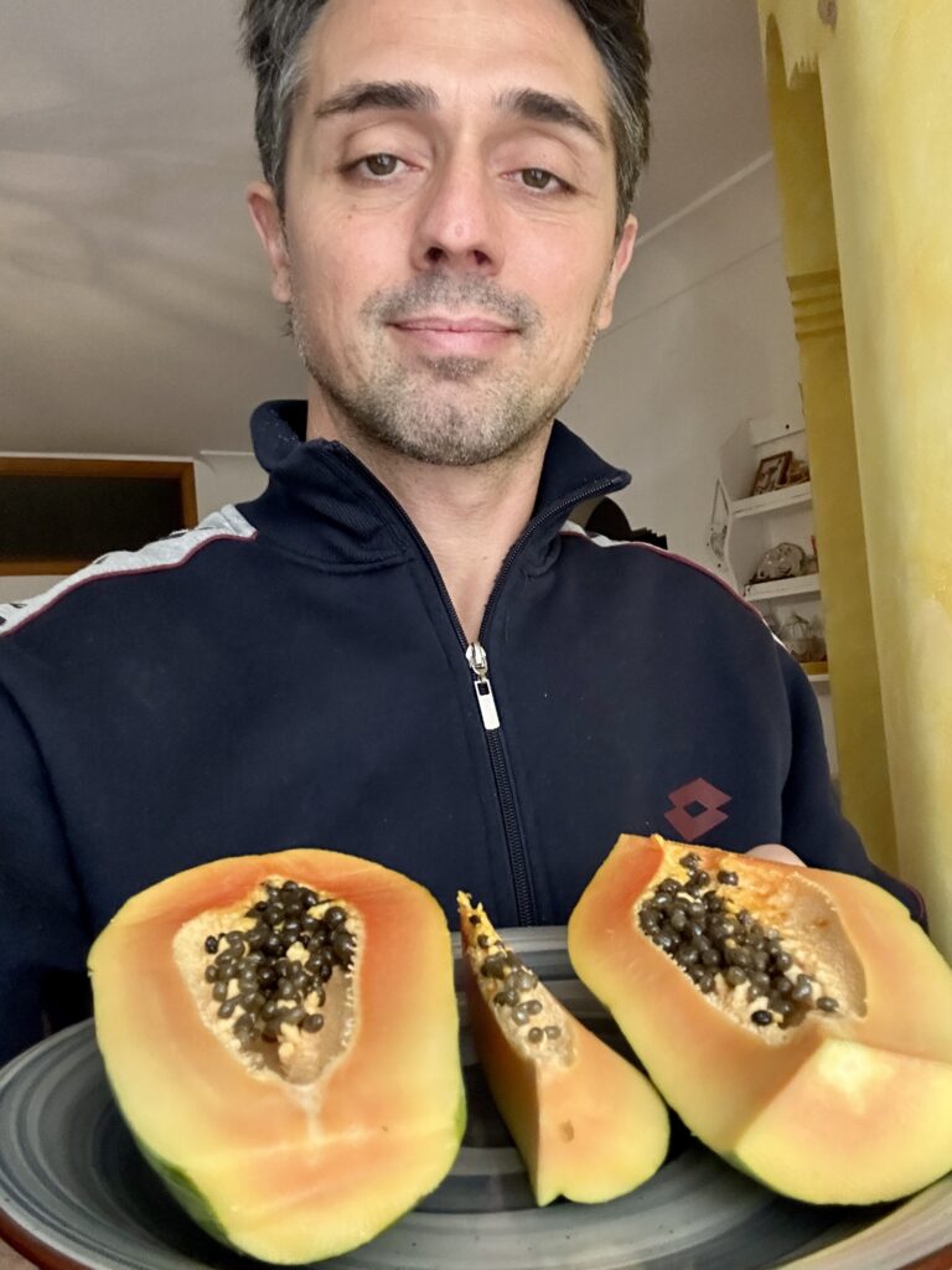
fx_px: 1100
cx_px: 476
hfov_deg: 46.8
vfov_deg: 60.0
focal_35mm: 30
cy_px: 635
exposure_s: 1/60
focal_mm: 2.69
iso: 250
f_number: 1.9
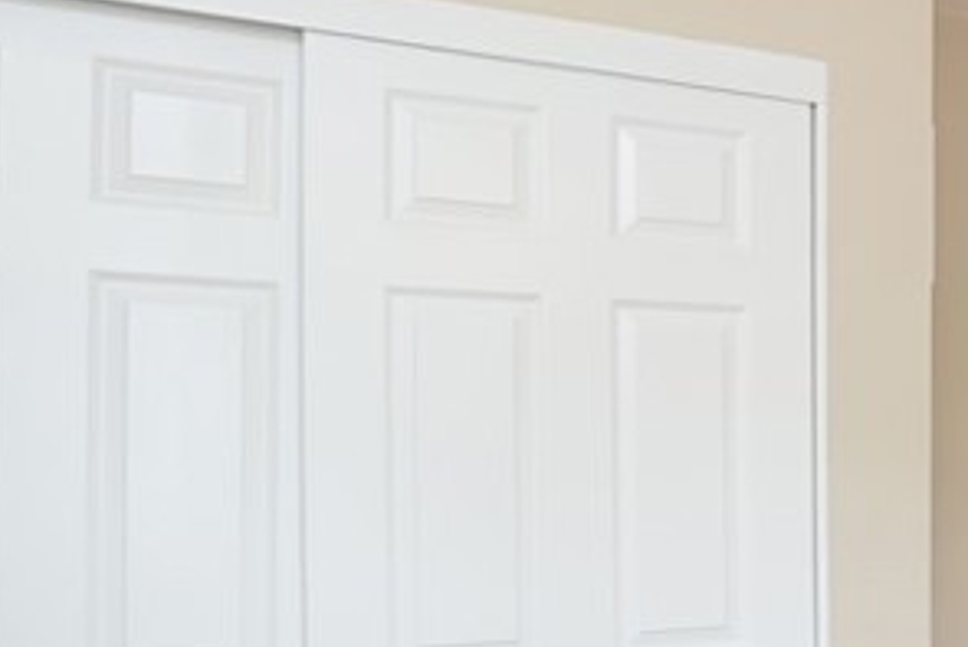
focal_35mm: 52
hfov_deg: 27.0
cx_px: 1454
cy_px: 448
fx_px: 1399
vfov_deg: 25.8
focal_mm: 10
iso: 250
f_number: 11
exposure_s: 1/5
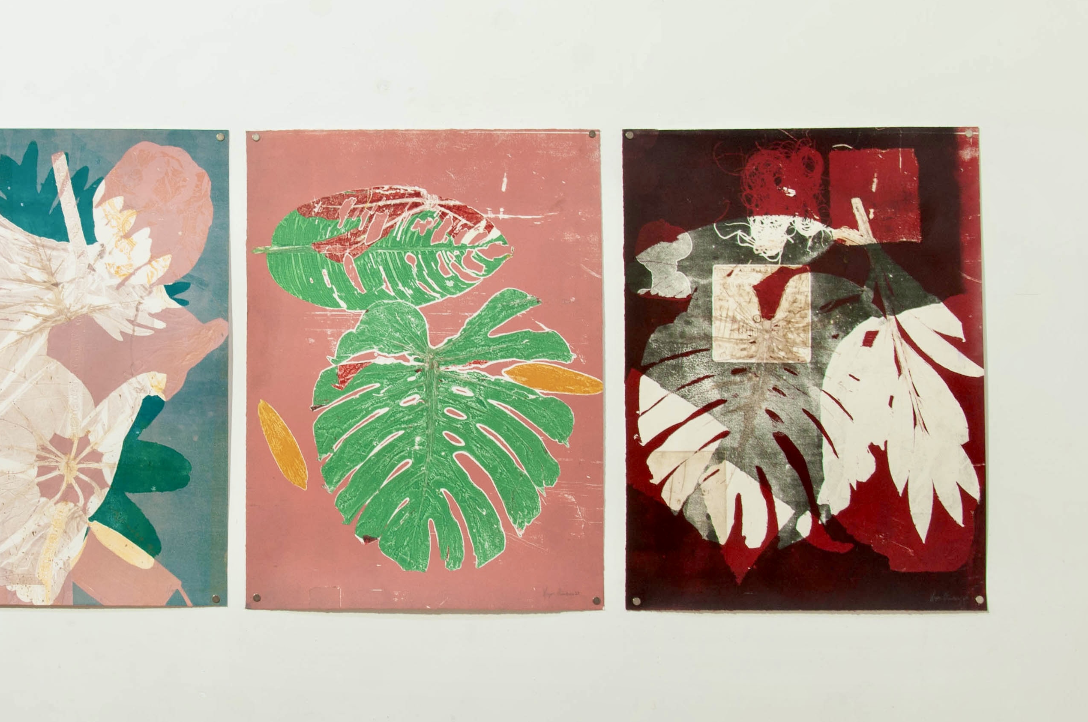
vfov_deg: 21.2
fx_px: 1932
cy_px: 357
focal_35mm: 64
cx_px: 234
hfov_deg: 30.8
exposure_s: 1/1.25
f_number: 11
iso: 100
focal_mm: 26
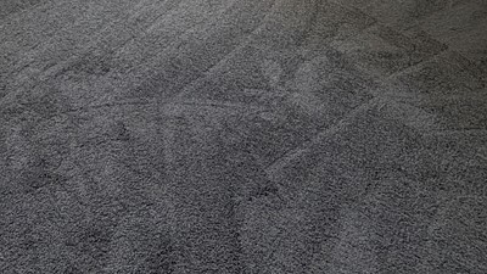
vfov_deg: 23.0
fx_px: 504
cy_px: -164
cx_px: 107
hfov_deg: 49.0
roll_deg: -0.2
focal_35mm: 39
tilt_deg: -16.0
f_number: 2.2
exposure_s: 1/121
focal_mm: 2.22
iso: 160
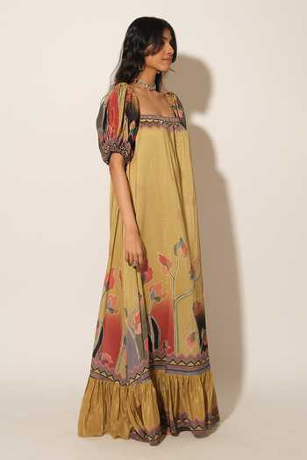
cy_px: 230
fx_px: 652
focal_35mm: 51
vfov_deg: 38.9
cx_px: 154
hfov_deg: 26.5
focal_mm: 34.2
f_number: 5
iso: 160
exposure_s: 1/160
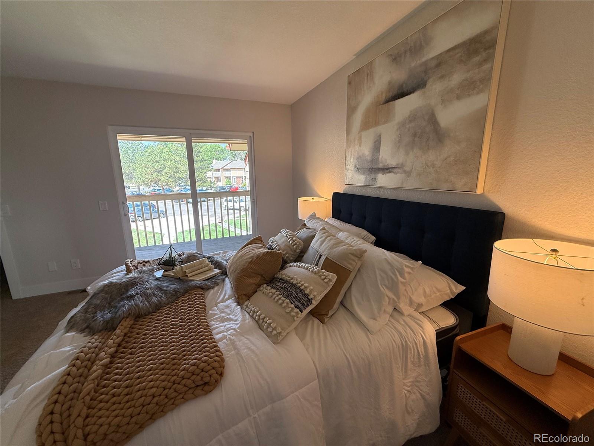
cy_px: 223
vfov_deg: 85.7
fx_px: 240
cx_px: 297
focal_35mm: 14
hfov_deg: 102.1
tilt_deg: -11.4
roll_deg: +0.9
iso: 80
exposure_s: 1/120
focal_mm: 2.22
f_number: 2.2
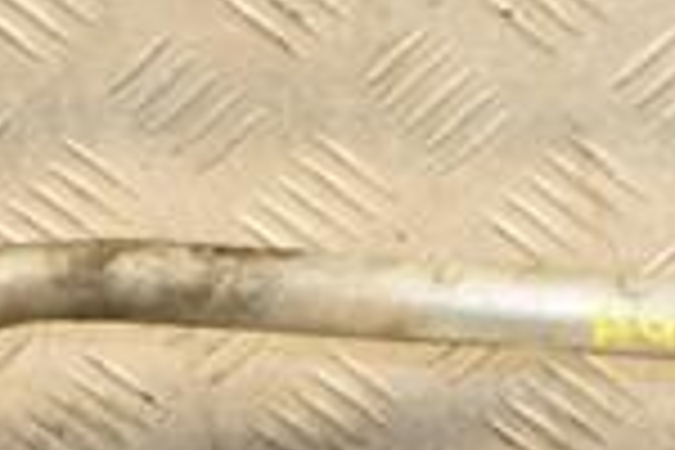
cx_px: 590
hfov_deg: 10.7
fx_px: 3600
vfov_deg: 7.2
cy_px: 284
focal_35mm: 192
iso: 800
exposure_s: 1/200
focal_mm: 32
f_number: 5.6
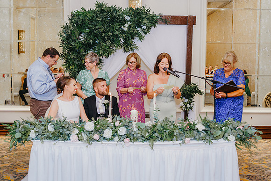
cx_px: 140
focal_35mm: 41
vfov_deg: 32.6
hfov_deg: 47.4
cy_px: 83
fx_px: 309
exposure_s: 1/200
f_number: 2.2
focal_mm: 35
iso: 1000
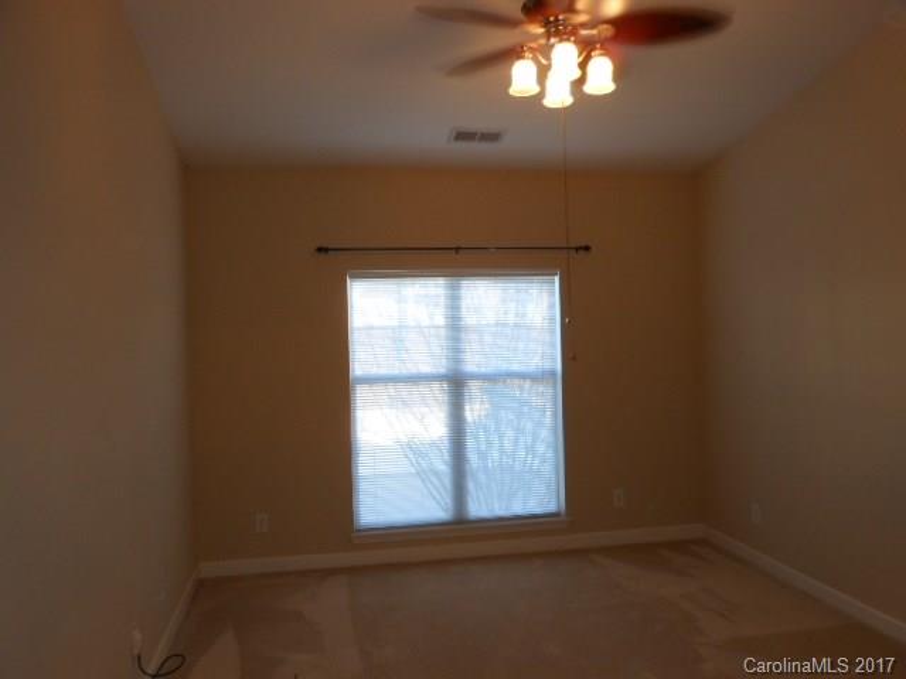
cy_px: 340
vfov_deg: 49.7
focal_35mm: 28
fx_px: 733
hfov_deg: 63.4
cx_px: 453
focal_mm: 5
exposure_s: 1/30
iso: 160
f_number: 3.7
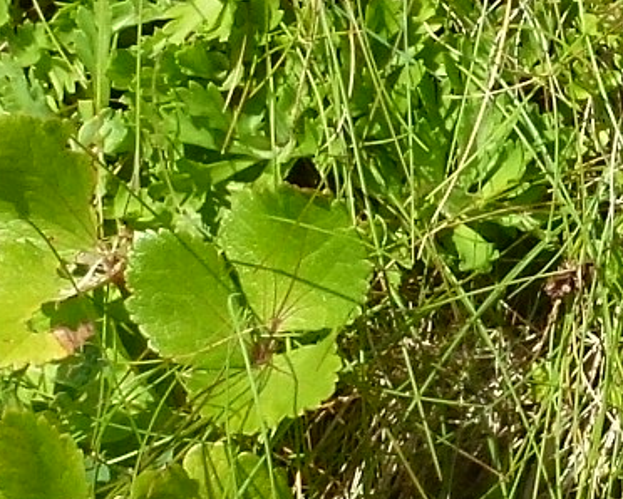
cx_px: 836
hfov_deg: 11.6
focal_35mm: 161
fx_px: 2970
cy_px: 157
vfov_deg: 9.6
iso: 100
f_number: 4
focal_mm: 4.3
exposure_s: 1/500
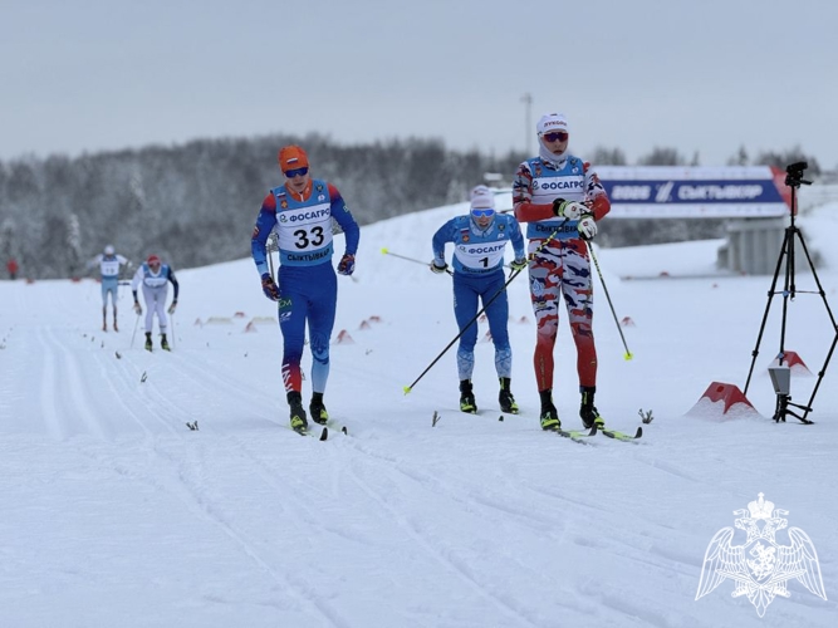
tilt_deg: -0.6
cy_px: 314
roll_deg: +1.6
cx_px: 419
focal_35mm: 120
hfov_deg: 16.4
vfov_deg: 12.3
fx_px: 2904
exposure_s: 1/344
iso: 64
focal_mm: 15.66
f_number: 2.8
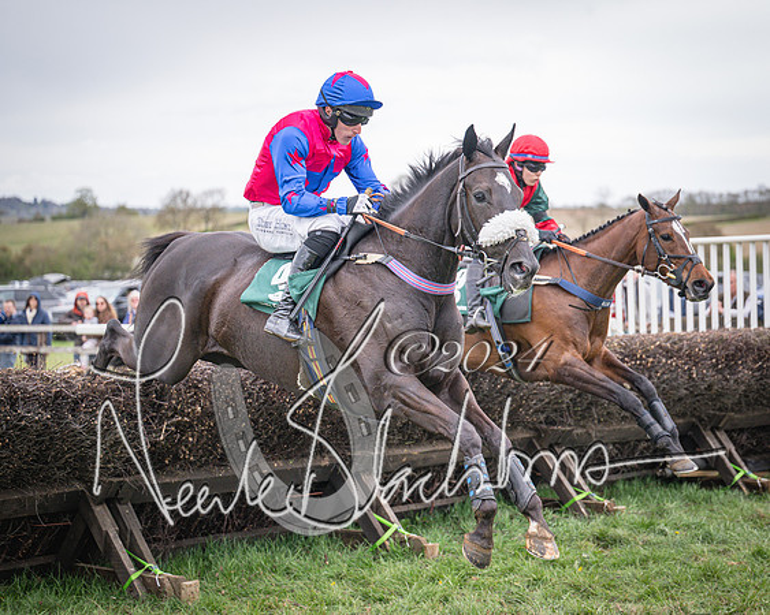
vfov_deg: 19.4
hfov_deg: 24.2
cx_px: 423
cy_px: 308
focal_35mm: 79
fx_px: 1796
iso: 800
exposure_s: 1/1600
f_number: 2.8
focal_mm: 70
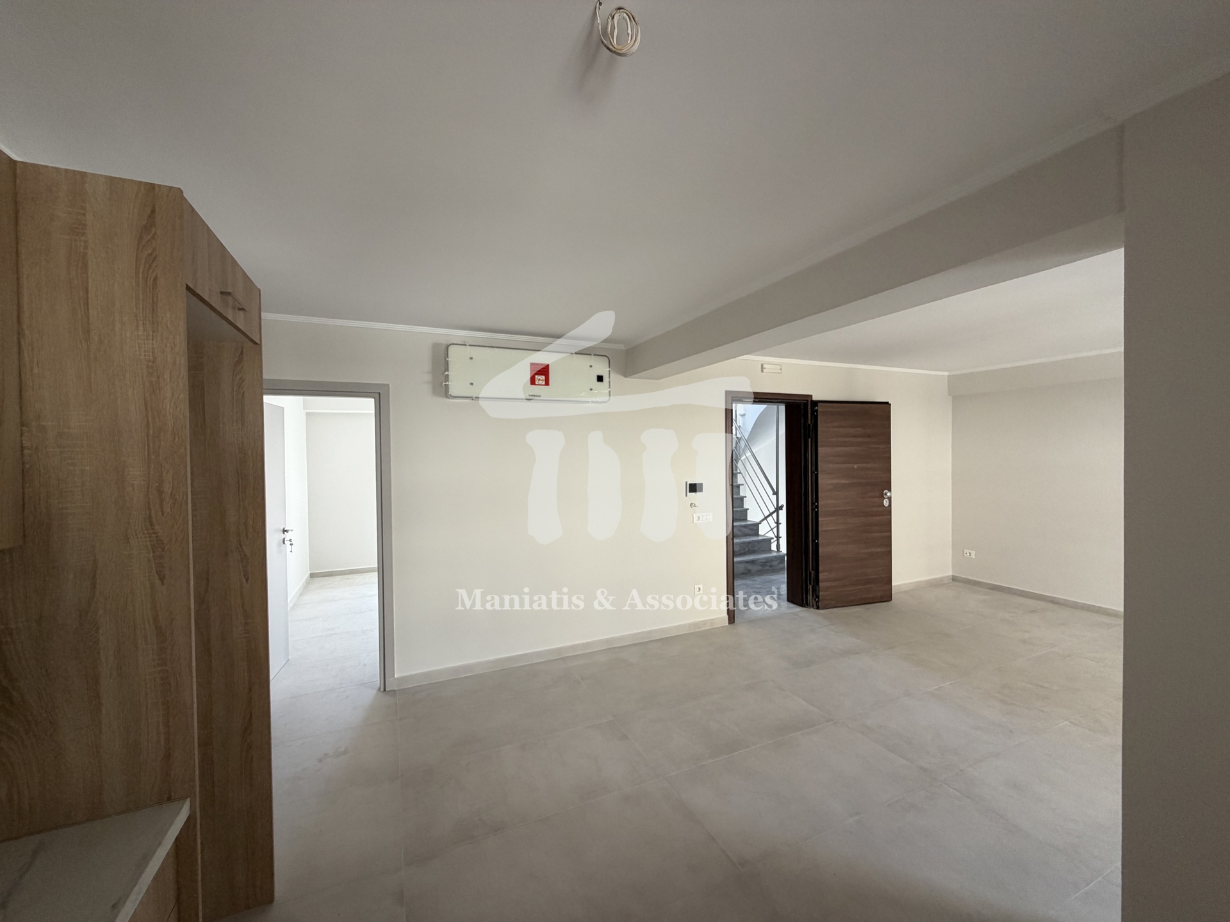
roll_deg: +0.8
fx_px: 497
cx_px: 615
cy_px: 461
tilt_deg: -1.3
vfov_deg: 85.7
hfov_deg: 102.1
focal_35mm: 14
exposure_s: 1/121
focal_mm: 2.22
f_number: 2.2
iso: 125
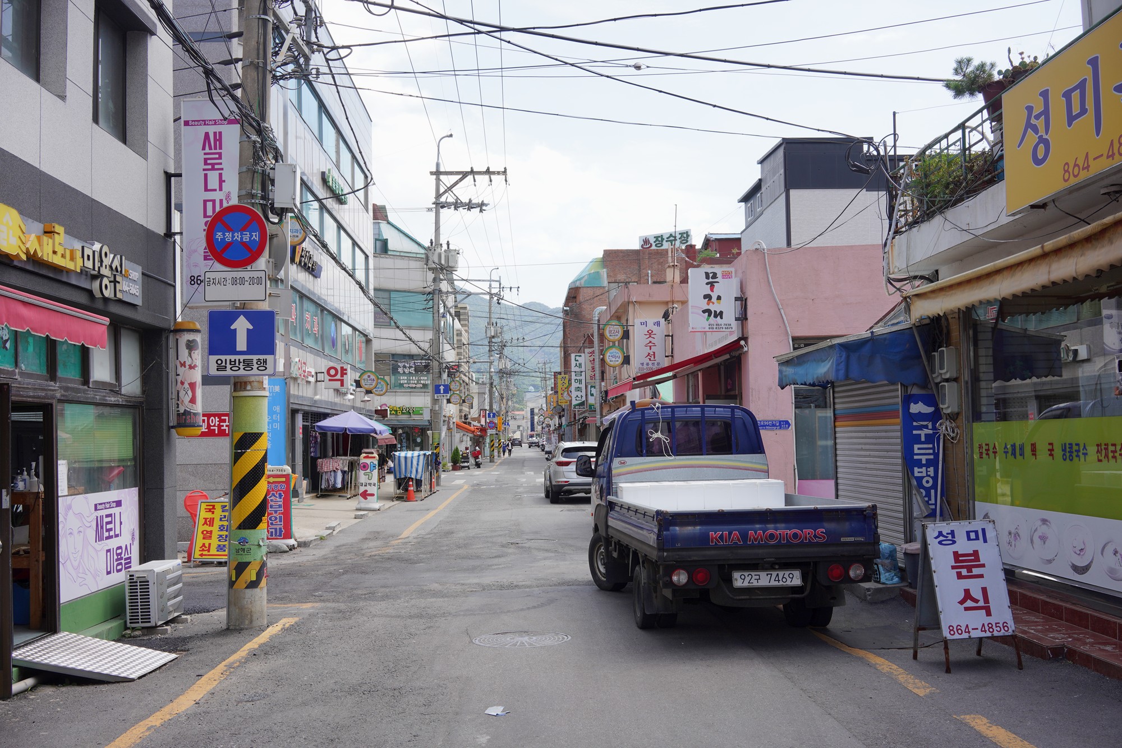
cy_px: 374
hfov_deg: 54.4
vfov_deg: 37.9
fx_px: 1091
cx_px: 561
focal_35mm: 35
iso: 200
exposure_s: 1/100
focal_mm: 35
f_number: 13
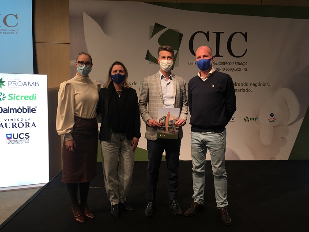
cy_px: 116
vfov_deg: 48.2
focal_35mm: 29
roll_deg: +0.6
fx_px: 259
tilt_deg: -3.2
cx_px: 154
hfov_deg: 61.7
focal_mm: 4.15
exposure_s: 1/30
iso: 32
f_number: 2.2
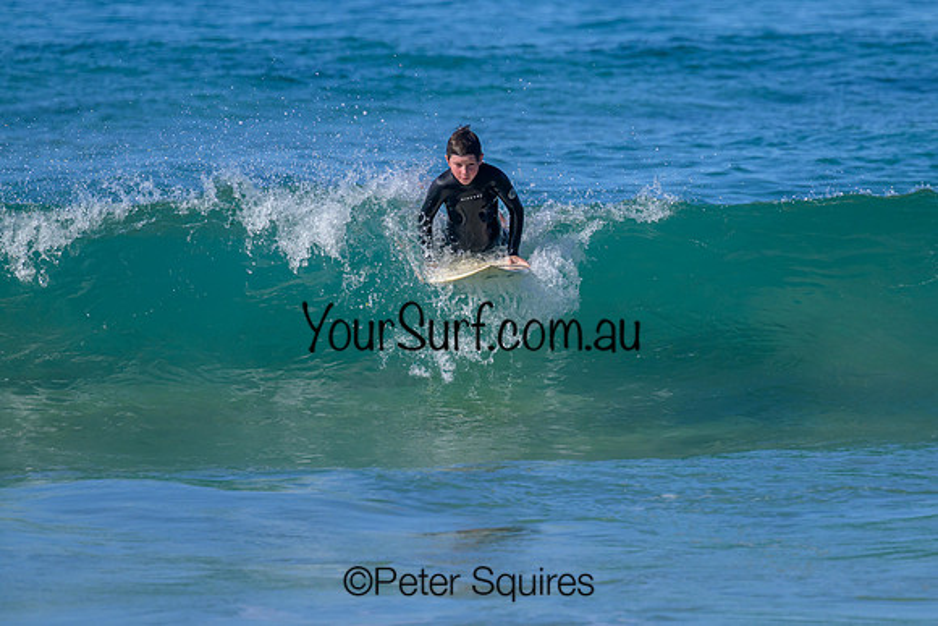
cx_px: 555
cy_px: 277
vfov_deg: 1.8
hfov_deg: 2.7
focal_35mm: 770
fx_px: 20070
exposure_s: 1/2000
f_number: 8
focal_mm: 560
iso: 560
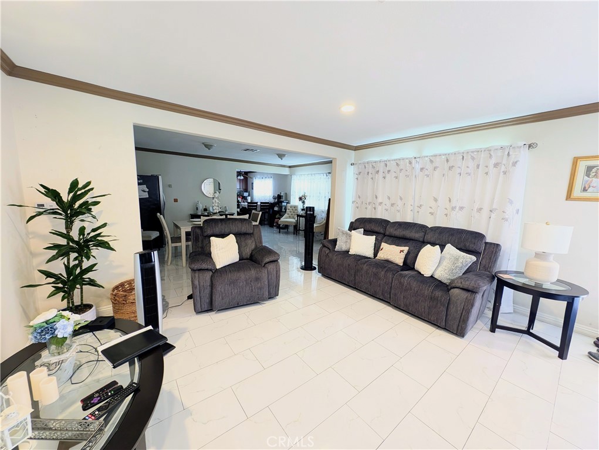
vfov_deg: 94.6
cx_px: 300
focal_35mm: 12
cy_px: 225
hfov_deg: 110.5
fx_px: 208
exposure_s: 1/60
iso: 101
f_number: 1.95
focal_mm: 2.23
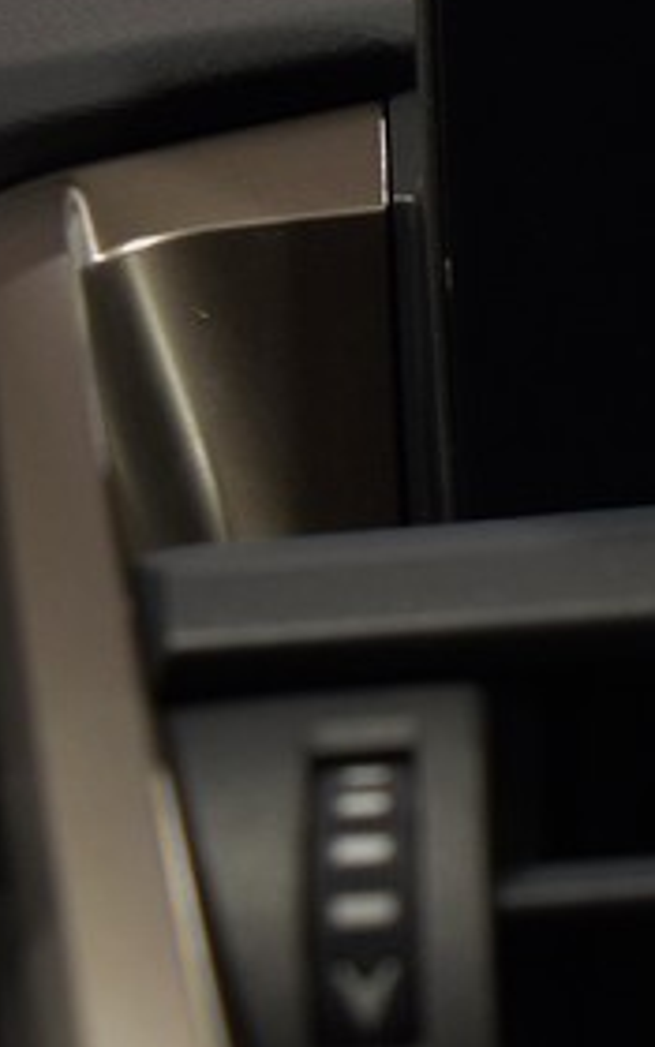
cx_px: 1355
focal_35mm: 123
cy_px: 563
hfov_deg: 9.8
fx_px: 3513
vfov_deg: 17.0
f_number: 4
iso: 800
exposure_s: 1/60
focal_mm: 22
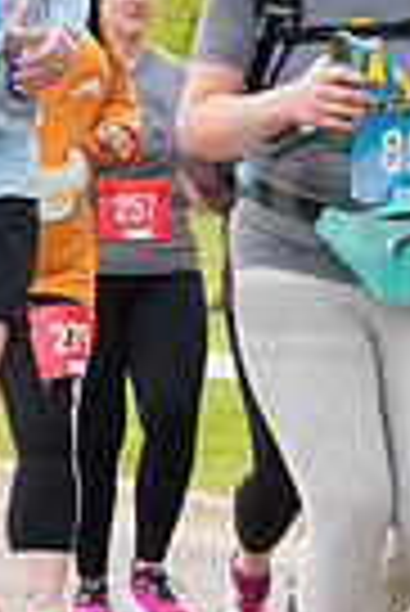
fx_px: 7599
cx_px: 340
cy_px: 238
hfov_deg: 3.1
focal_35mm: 446
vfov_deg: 4.6
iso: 4000
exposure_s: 1/1600
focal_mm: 90
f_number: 7.1
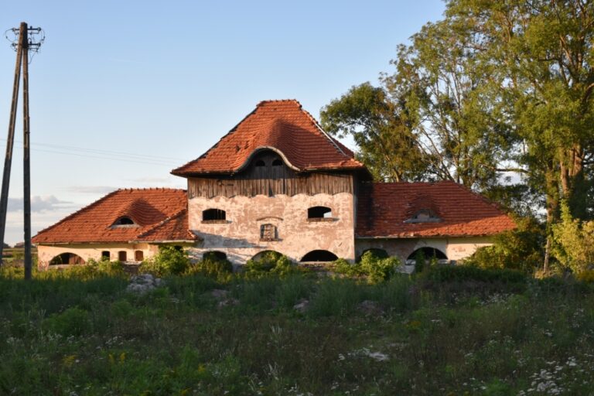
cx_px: 297
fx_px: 866
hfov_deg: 37.9
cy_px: 198
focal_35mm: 52
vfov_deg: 25.8
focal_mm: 35
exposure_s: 1/250
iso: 200
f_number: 6.3
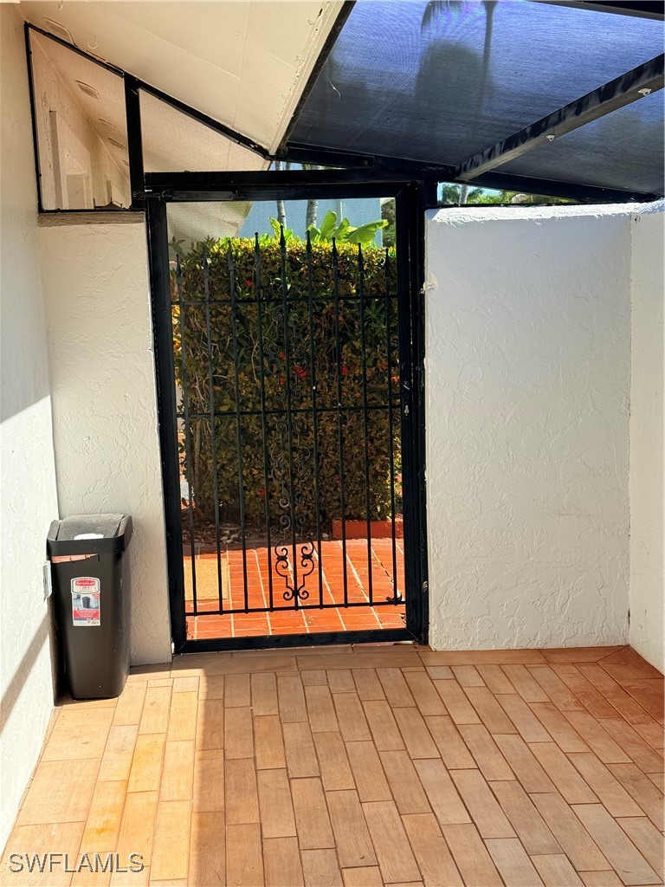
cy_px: 444
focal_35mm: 48
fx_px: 1229
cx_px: 332
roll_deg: +3.0
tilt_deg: -6.7
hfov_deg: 30.3
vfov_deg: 39.7
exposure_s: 1/1754
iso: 80
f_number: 1.78
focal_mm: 6.76
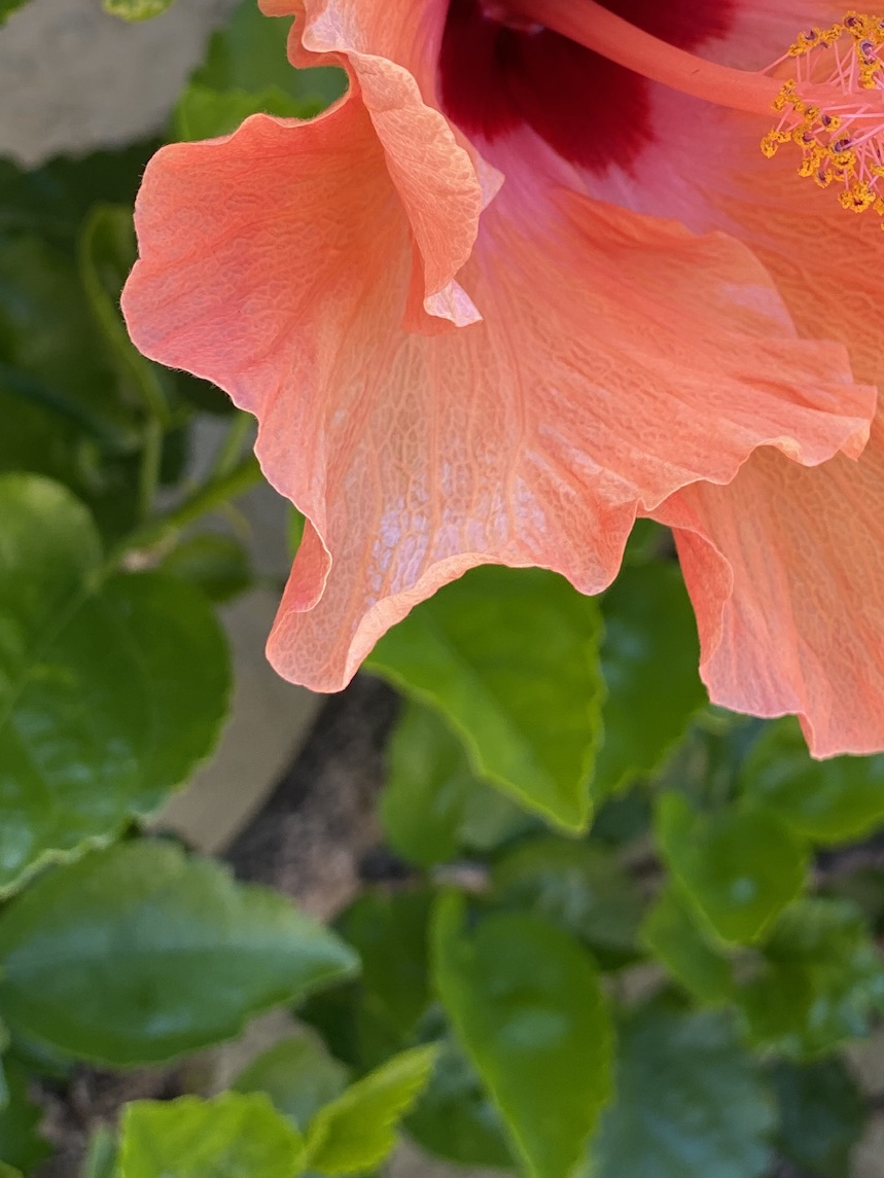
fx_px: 3166
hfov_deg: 15.8
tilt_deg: -20.6
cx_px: 709
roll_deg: -2.5
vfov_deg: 20.8
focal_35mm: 93
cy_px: 208
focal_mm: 6
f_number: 2
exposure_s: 1/151
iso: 20
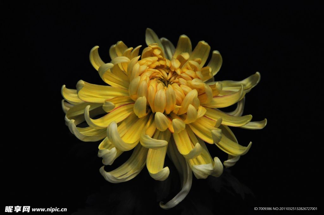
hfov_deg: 8.1
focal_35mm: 255
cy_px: 108
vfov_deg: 5.4
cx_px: 162
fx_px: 2292
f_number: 5.6
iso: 800
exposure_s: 1/1600
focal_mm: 170
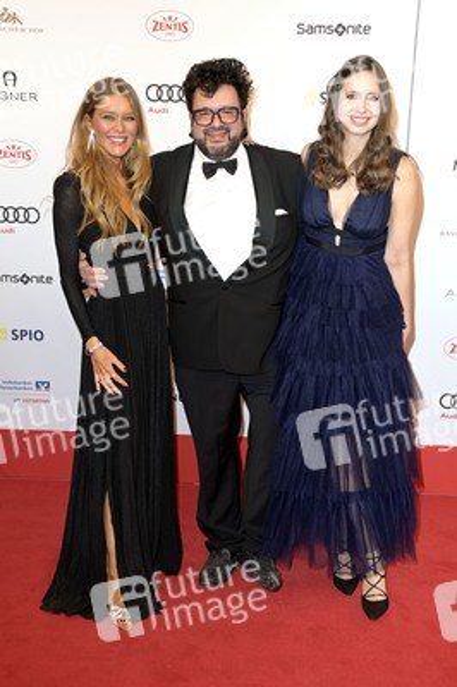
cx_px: 228
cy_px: 344
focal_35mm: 48
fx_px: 916
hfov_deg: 28.0
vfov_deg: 41.1
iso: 400
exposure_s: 1/250
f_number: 6.3
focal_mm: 48
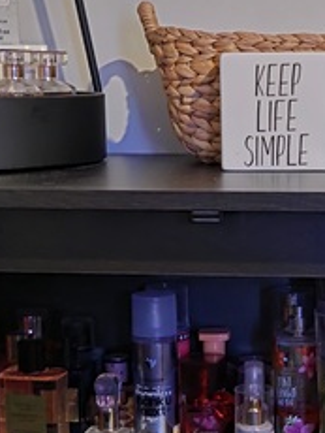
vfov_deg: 21.0
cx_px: 293
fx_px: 1150
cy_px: 361
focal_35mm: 92
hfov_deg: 15.9
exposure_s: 1/20
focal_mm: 5.4
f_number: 1.8
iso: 2000
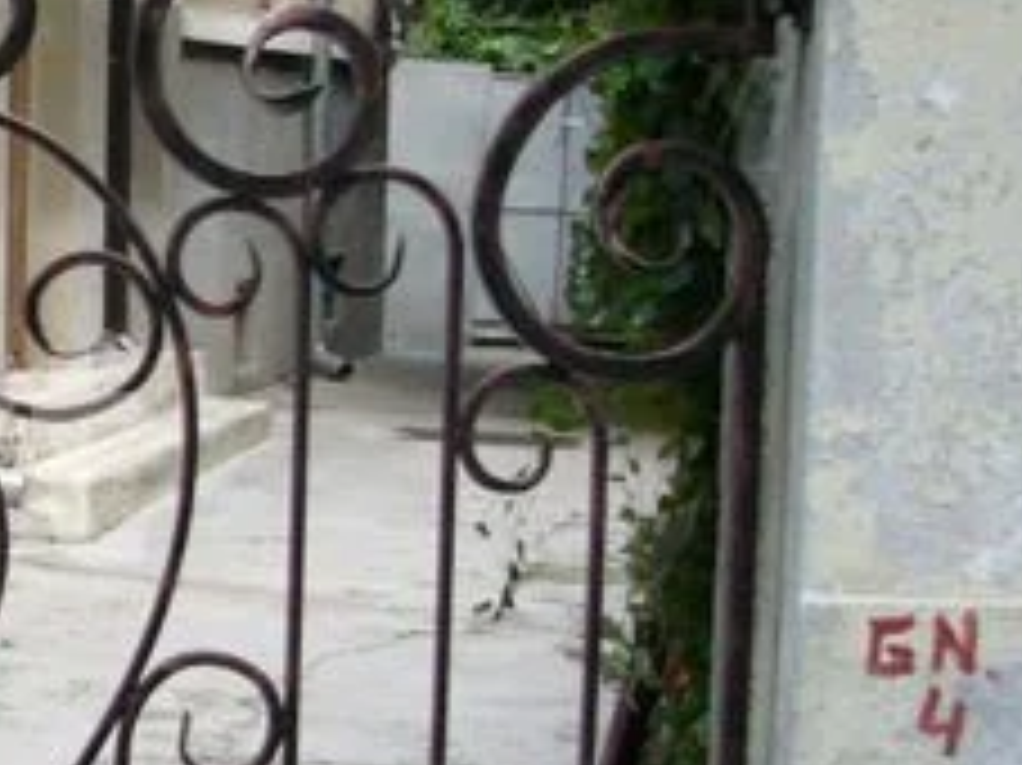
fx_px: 3748
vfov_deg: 11.7
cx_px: -635
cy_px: 441
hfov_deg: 14.2
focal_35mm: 127
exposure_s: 1/80
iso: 50
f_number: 2.8
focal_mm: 6
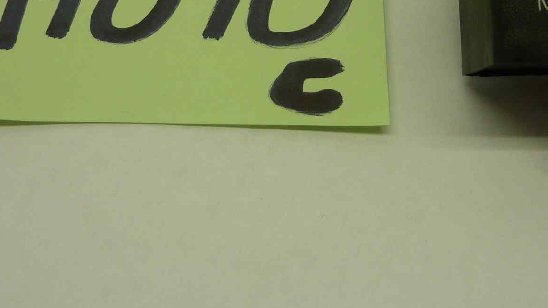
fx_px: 698
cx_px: 312
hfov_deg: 42.8
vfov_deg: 23.5
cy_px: -25
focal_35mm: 48
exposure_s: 1/60
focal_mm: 4.1
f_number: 3.3
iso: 80
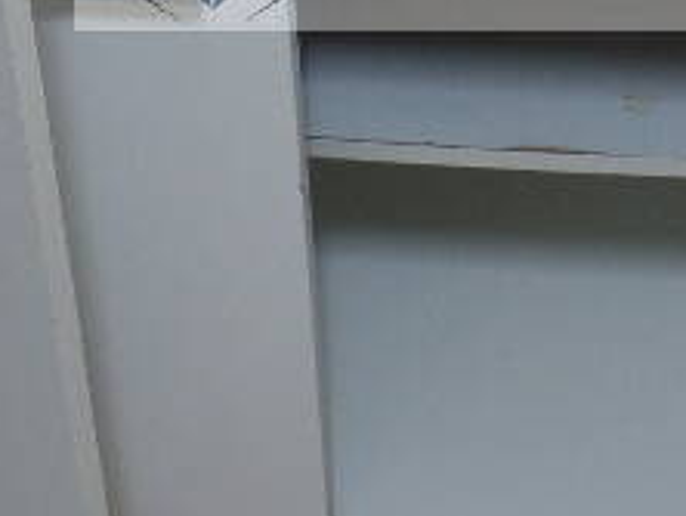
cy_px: -102
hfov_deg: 18.5
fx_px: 2103
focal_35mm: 106
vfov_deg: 13.6
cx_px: 470
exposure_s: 1/30
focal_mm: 4.1
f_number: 2.8
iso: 160
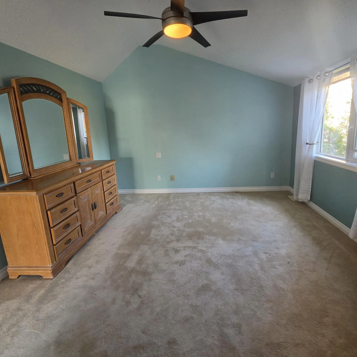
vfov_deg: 87.4
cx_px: 193
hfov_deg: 87.3
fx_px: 187
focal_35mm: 16
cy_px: 172
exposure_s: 1/60
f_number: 2.2
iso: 320
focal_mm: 2.2
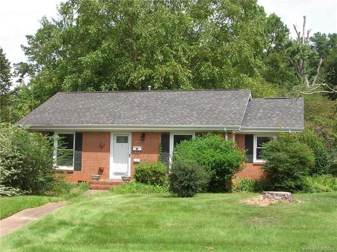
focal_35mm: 46
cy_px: 126
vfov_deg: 31.4
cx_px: 168
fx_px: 447
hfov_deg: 41.3
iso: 50
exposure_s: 1/186
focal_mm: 7.7
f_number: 5.4
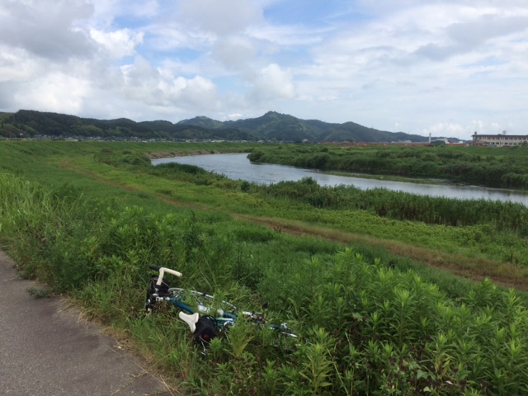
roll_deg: -1.3
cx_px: 264
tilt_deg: -8.7
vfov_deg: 48.2
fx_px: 442
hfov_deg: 61.7
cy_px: 198
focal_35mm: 29
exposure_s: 1/2415
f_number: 2.2
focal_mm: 4.15
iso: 32
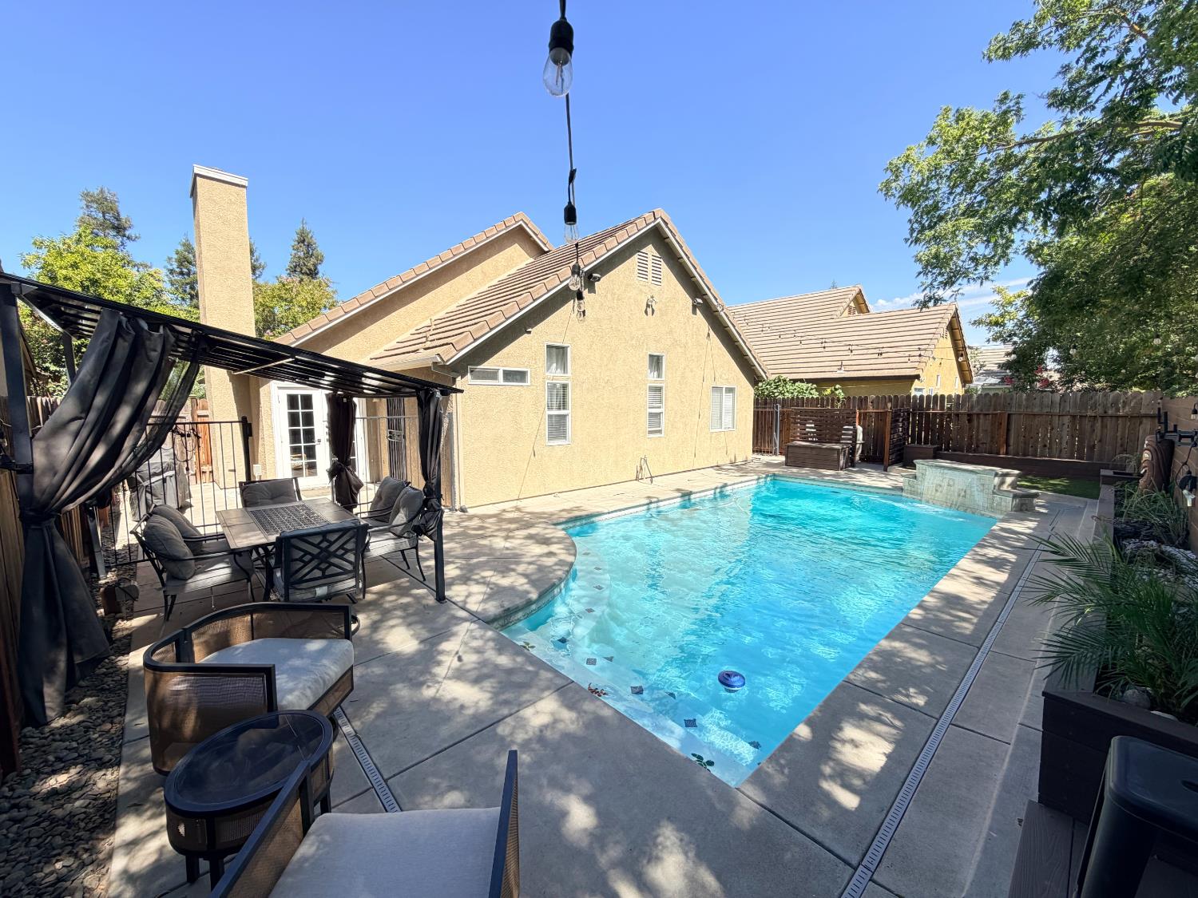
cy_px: 449
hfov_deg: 102.1
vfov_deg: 85.7
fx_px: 485
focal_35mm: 14
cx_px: 599
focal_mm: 2.22
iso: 50
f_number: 2.2
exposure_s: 1/502
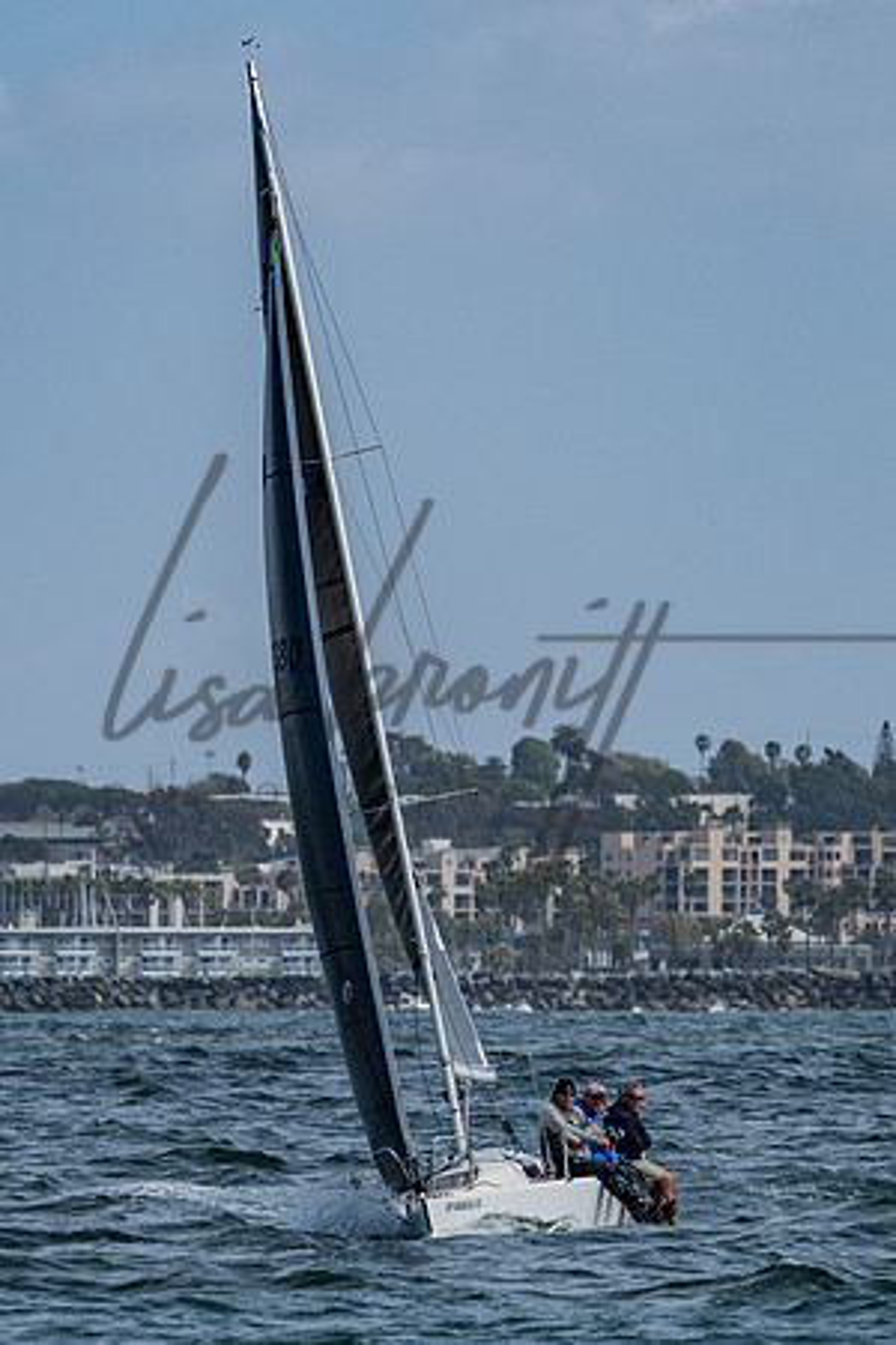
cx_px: 560
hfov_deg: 3.0
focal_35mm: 460
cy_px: 744
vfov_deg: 4.5
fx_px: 17177
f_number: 6.3
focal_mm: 200
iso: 200
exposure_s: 1/2000
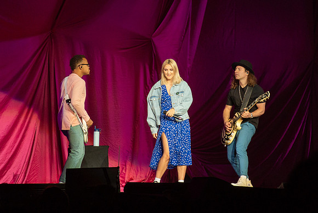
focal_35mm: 374
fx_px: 3304
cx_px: 180
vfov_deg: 3.7
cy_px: 104
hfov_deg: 5.5
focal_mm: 110
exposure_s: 1/160
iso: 800
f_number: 6.3
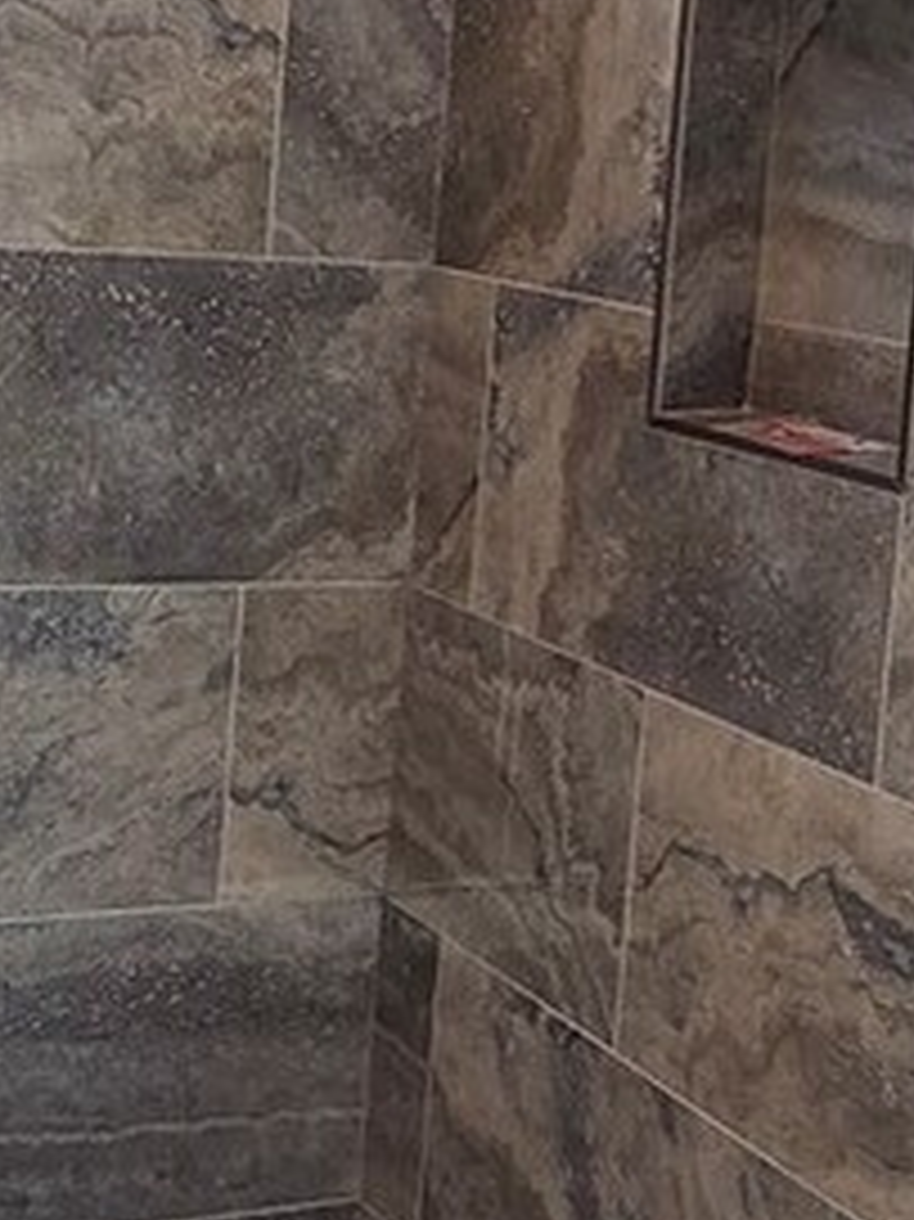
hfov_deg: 21.3
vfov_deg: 27.8
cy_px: 315
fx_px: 2431
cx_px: 369
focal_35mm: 69
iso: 100
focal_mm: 2.2
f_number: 2.2
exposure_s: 1/120
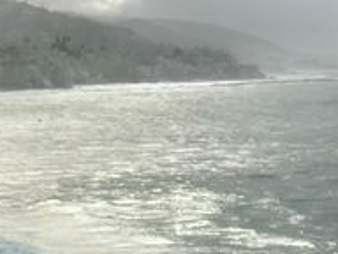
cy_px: 240
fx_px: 1484
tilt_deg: -6.1
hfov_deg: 12.6
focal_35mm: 152
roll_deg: +0.8
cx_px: -83
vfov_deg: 9.7
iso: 20
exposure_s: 1/1100
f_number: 2.8
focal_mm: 6.6
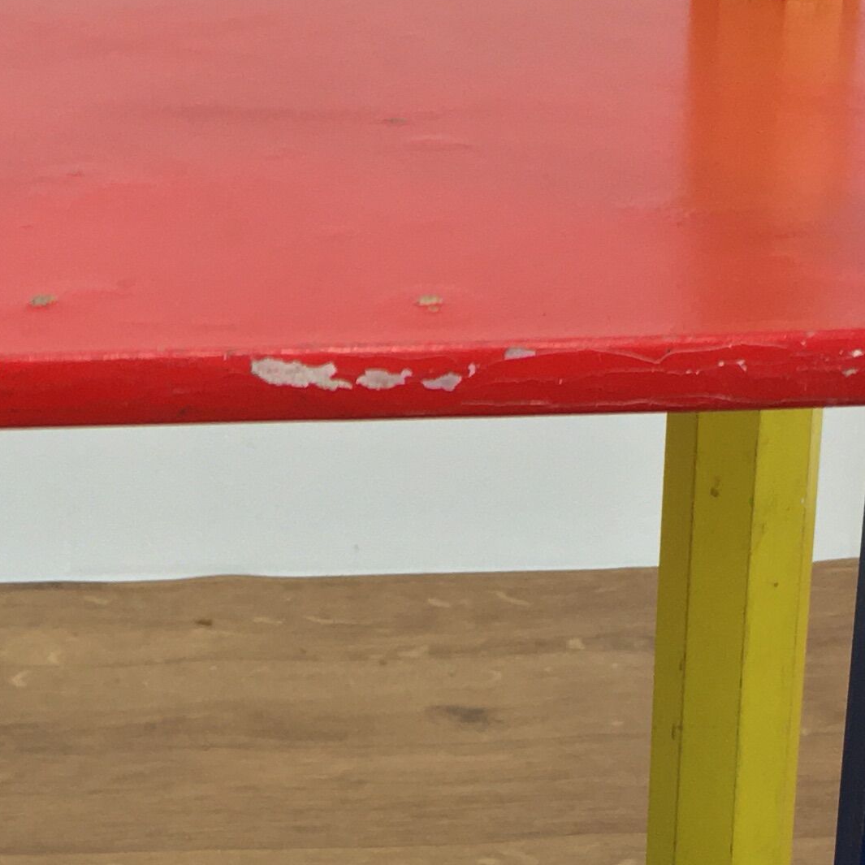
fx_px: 2742
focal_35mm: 97
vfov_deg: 17.3
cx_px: 209
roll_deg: +1.7
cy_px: 949
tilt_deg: -28.5
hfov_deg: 17.8
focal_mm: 4.15
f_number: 2.2
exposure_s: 1/33
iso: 40
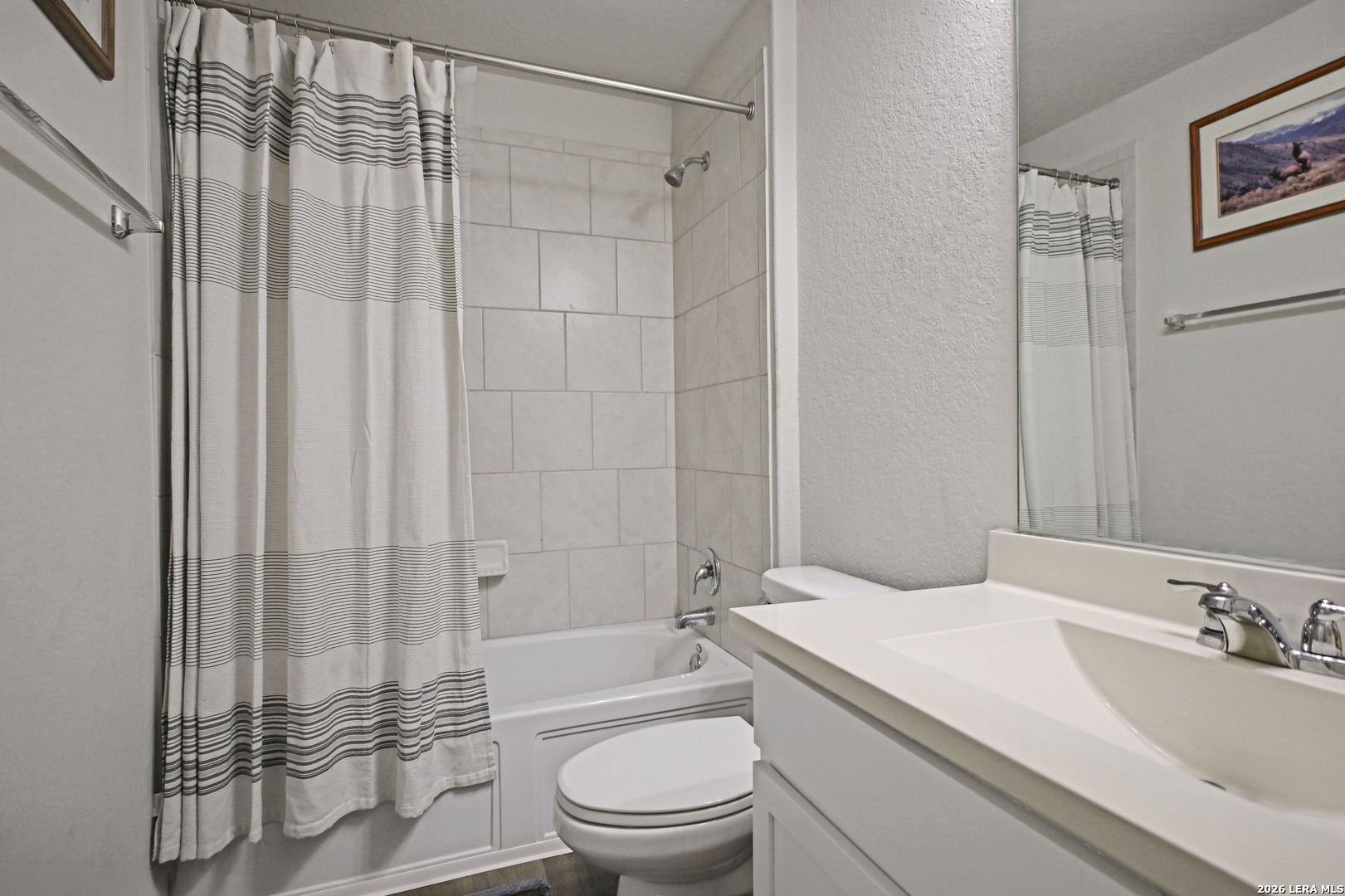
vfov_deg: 67.4
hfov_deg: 90.0
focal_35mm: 18
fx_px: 672
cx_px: 672
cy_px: 448
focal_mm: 12
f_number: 3.5
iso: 80
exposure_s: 1/20
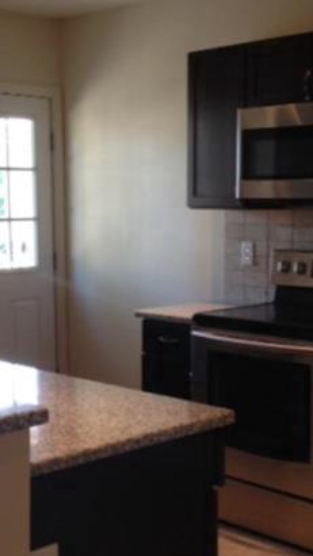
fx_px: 930
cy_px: 292
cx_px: 195
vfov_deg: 33.3
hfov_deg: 19.1
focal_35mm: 63
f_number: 2.4
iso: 50
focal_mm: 4.12
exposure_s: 1/24
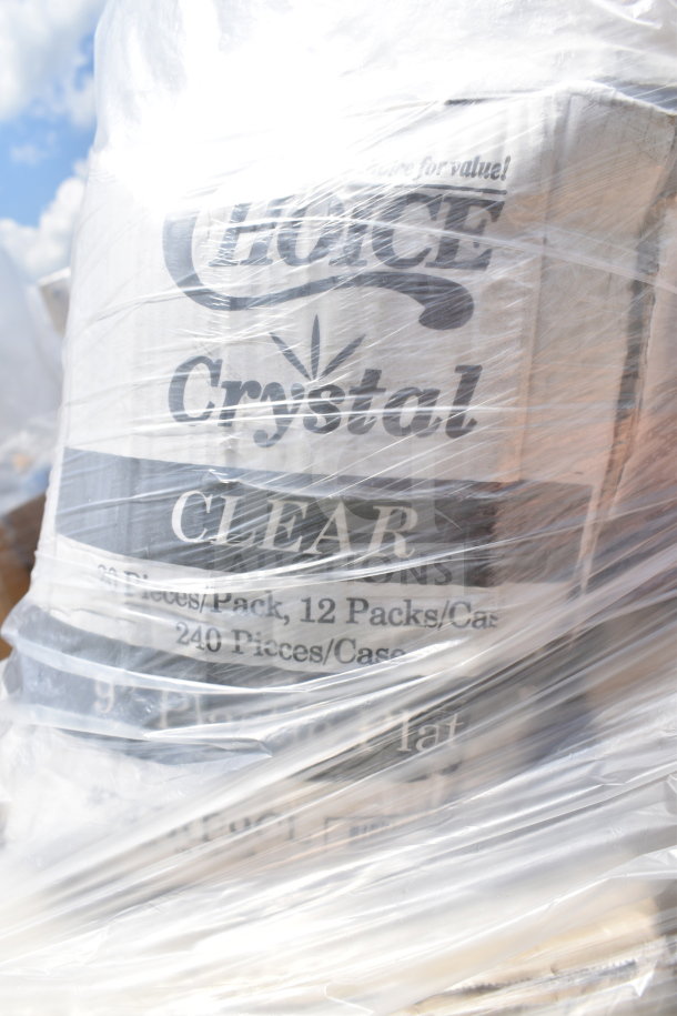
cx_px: 338
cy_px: 508
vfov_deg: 61.9
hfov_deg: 43.6
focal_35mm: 30
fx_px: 846
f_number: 8
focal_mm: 20
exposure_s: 1/640
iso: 200
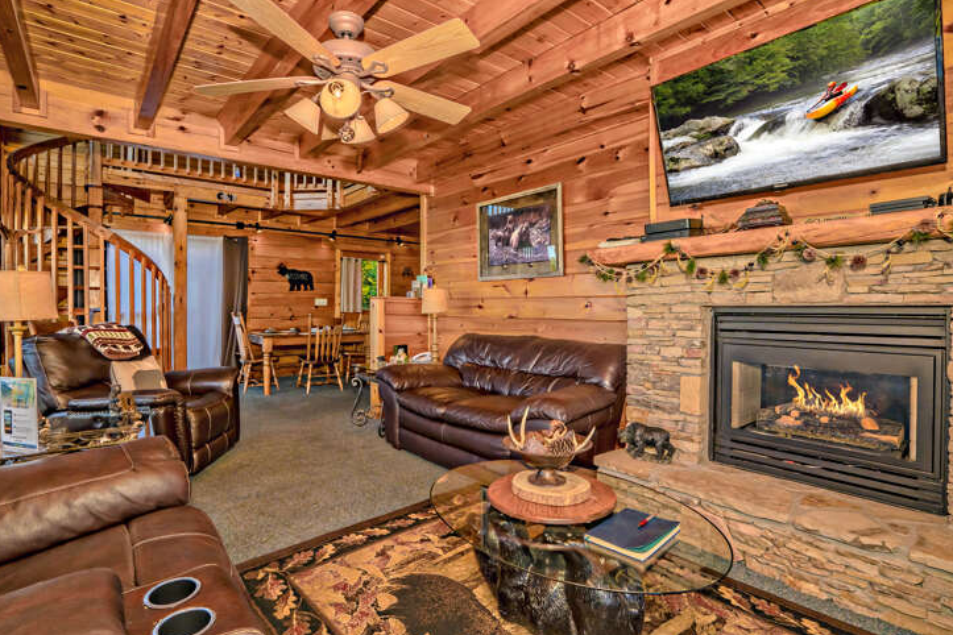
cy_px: 303
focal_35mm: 17
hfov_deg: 93.2
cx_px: 459
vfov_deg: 70.4
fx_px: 450
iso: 800
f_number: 8
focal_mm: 16
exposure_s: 1/200
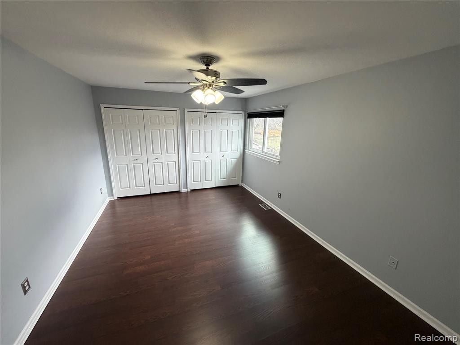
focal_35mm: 14
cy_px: 172
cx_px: 230
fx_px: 186
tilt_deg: -12.9
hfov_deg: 102.1
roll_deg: -1.4
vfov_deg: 85.7
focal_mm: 2.22
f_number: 2.2
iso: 320
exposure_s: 1/120
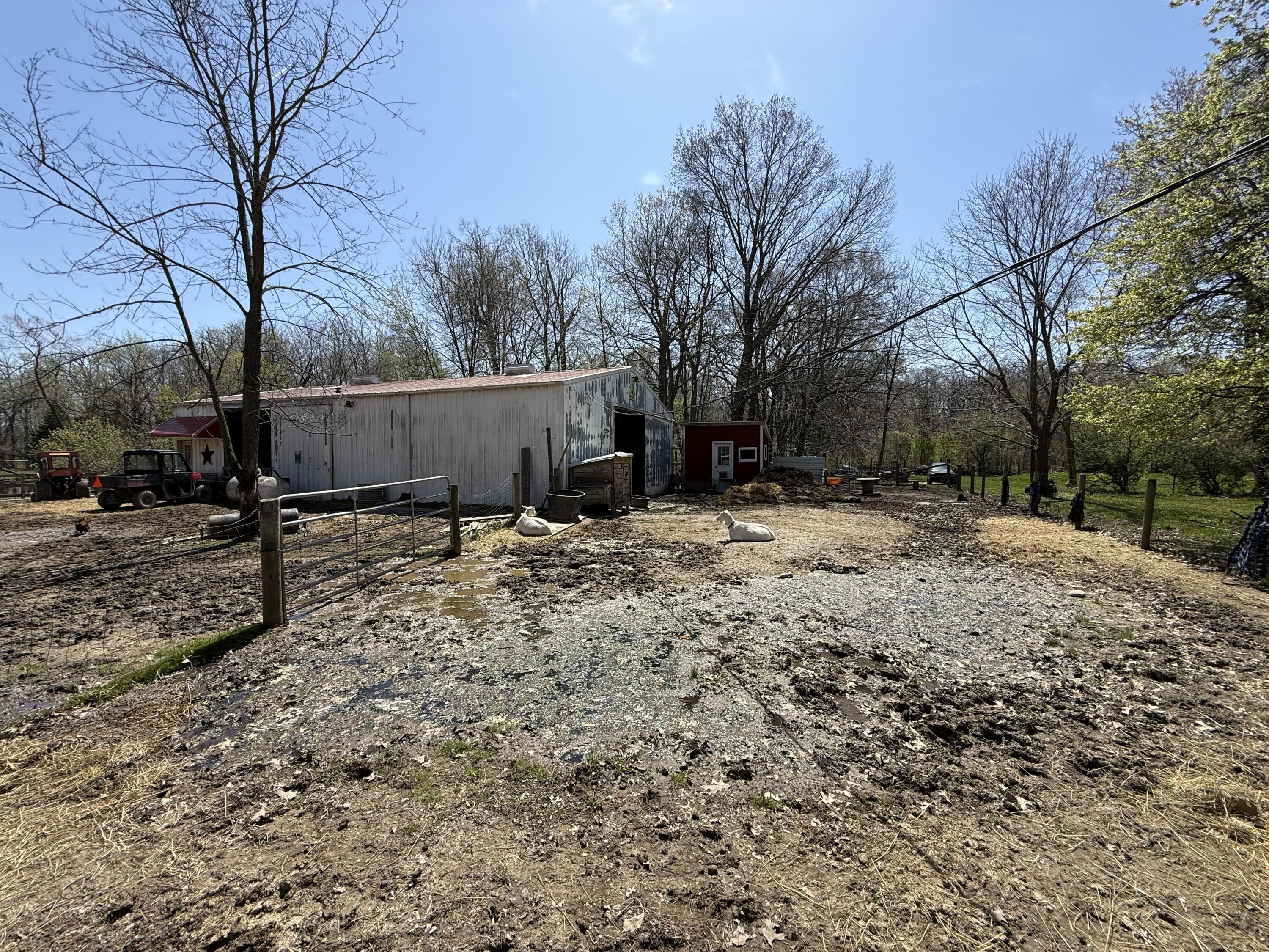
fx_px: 513
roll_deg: -0.4
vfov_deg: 85.7
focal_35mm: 14
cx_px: 634
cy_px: 476
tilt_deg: -2.4
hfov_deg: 102.1
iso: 50
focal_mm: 2.22
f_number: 2.2
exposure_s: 1/1534
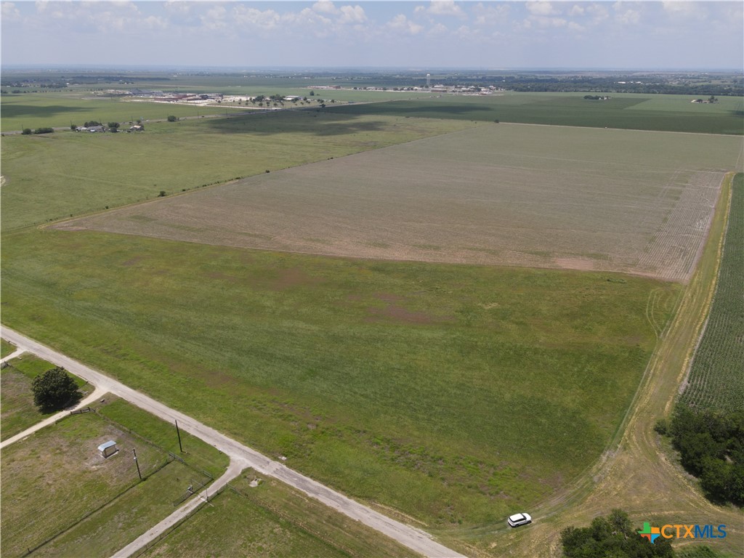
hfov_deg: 71.6
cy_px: 279
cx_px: 372
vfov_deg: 56.8
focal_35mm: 24
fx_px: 516
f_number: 2.8
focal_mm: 4.5
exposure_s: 1/800
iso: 100
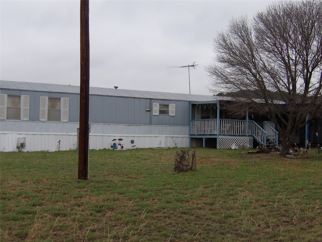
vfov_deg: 31.5
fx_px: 428
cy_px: 121
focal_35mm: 46
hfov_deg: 41.2
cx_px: 161
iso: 100
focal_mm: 8.2
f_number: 3.8
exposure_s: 1/139
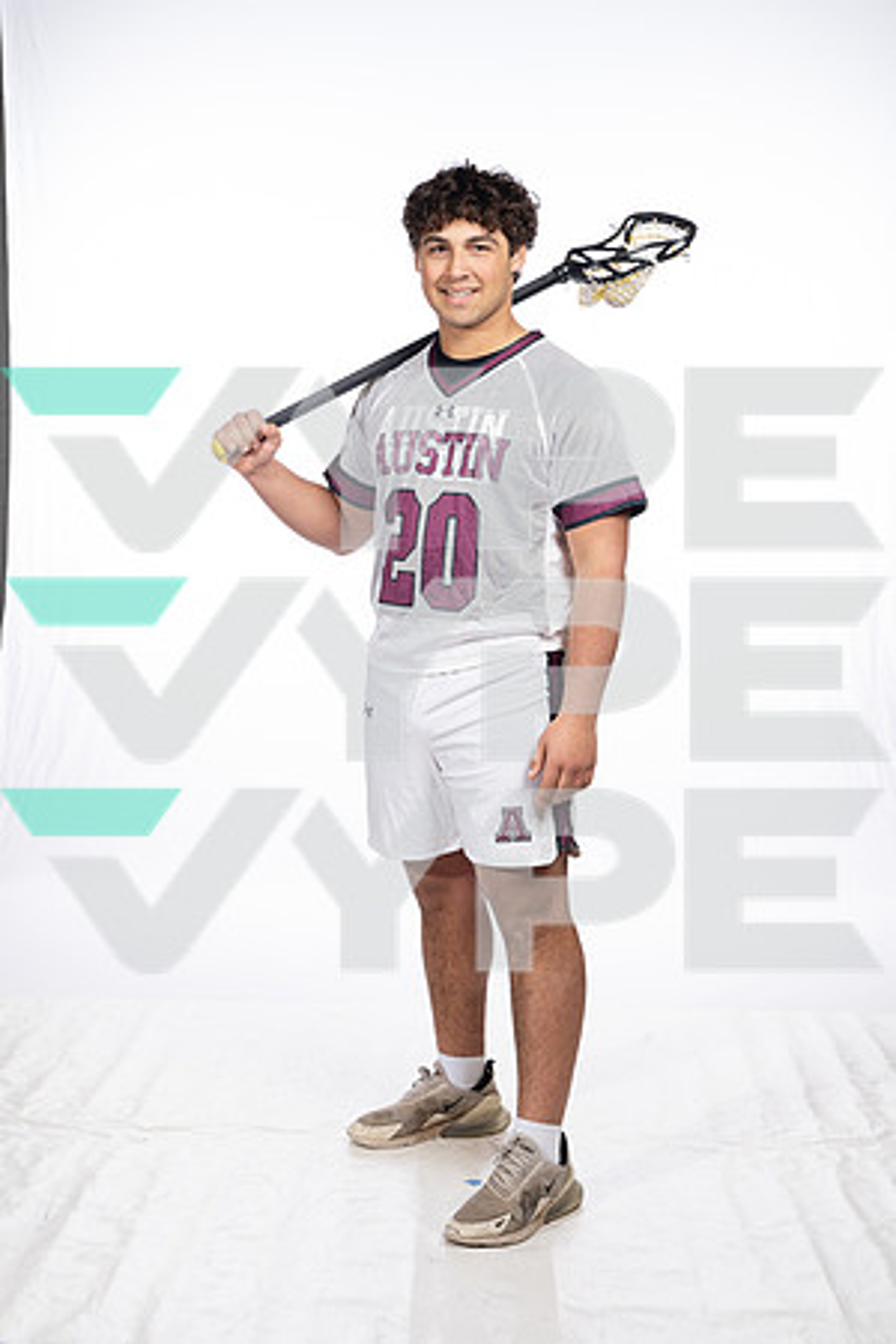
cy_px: 672
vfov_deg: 39.6
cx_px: 448
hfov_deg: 27.0
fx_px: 1867
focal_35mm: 50
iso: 640
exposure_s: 1/250
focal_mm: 50
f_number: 7.1
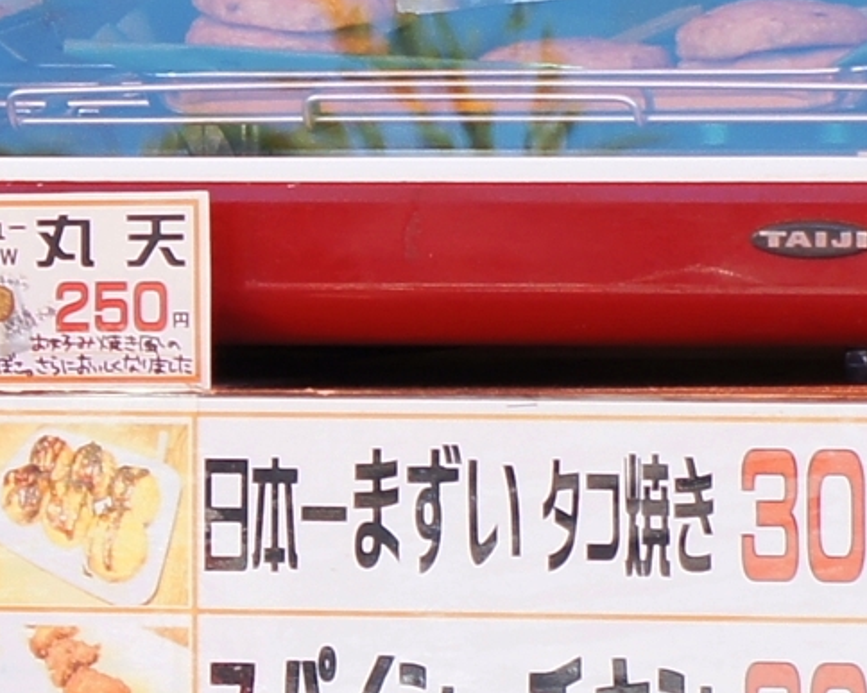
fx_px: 13135
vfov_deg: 3.0
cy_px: 466
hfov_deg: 3.8
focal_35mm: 512
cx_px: 502
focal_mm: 55
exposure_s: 1/125
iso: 200
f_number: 5.6
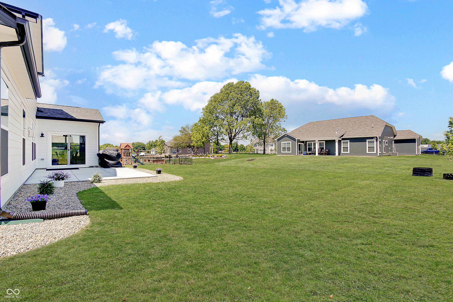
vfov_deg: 77.2
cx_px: 226
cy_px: 151
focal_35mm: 15
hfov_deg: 100.4
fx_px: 189
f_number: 9
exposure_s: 1/250
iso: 100
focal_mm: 10
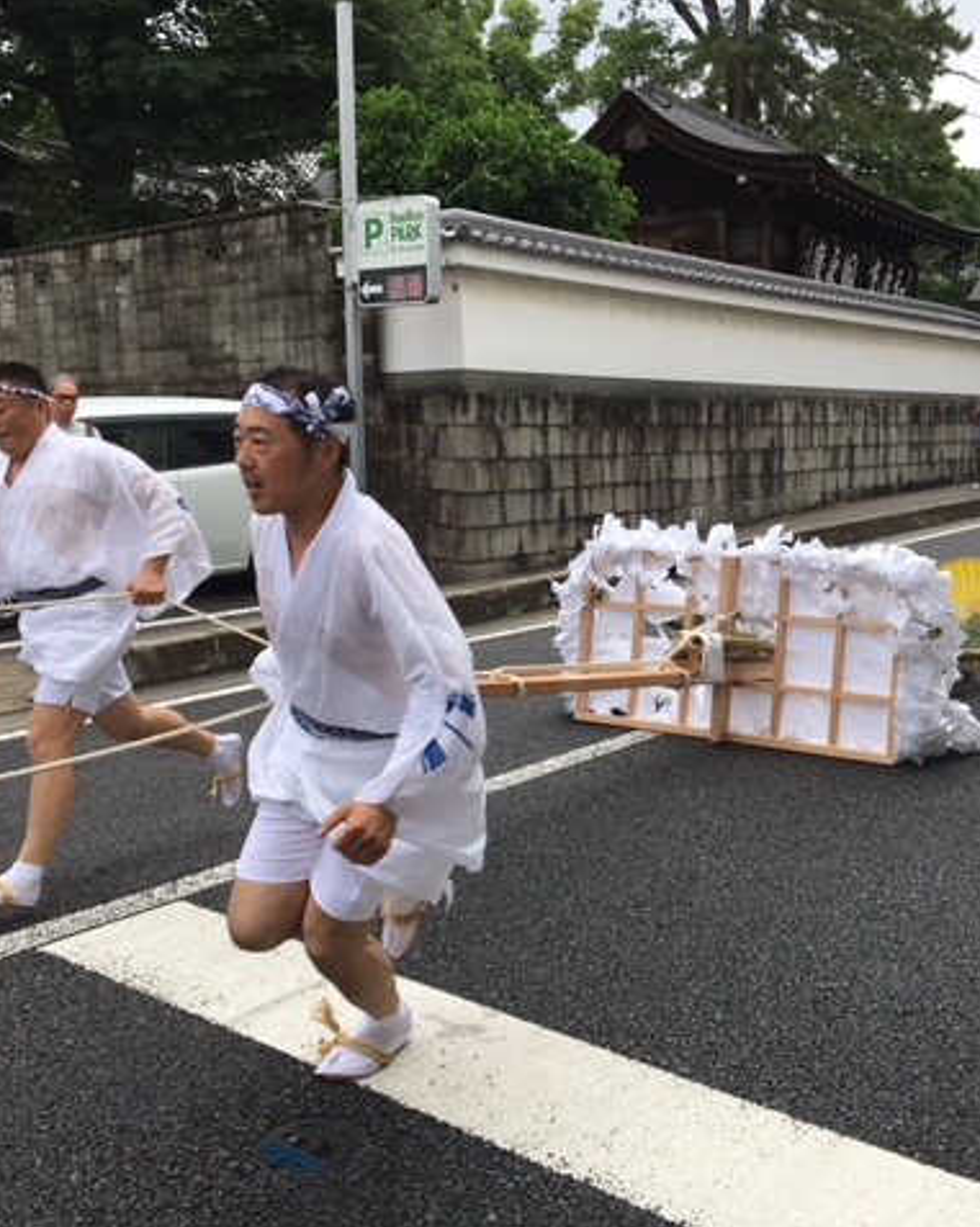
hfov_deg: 39.0
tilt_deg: -7.5
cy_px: 612
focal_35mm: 38
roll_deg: +1.5
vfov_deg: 48.0
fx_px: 1379
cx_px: 568
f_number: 2.2
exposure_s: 1/1040
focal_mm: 4.15
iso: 25
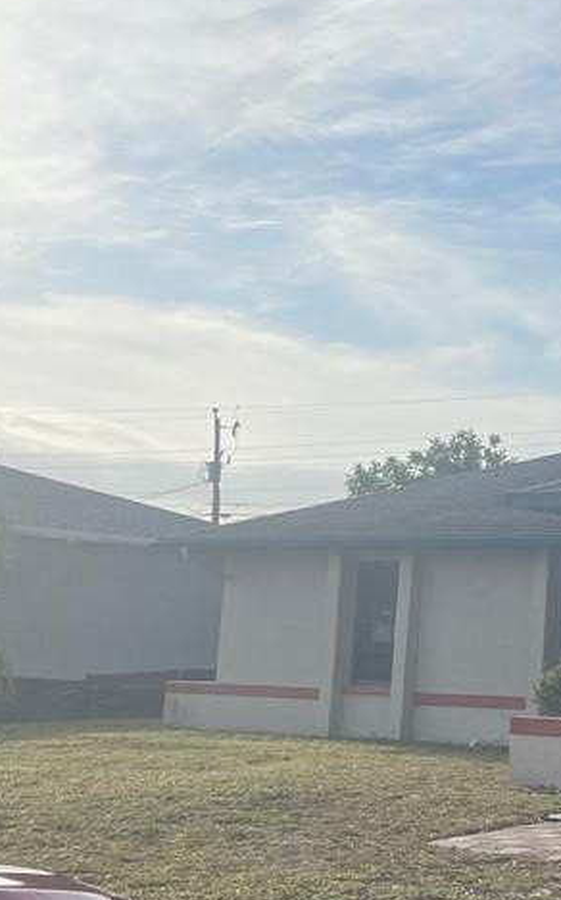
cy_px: 463
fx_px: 1421
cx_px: 820
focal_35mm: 58
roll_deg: +0.0
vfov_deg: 35.1
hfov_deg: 19.7
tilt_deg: +6.6
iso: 32
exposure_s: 1/3559
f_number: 1.6
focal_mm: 5.1
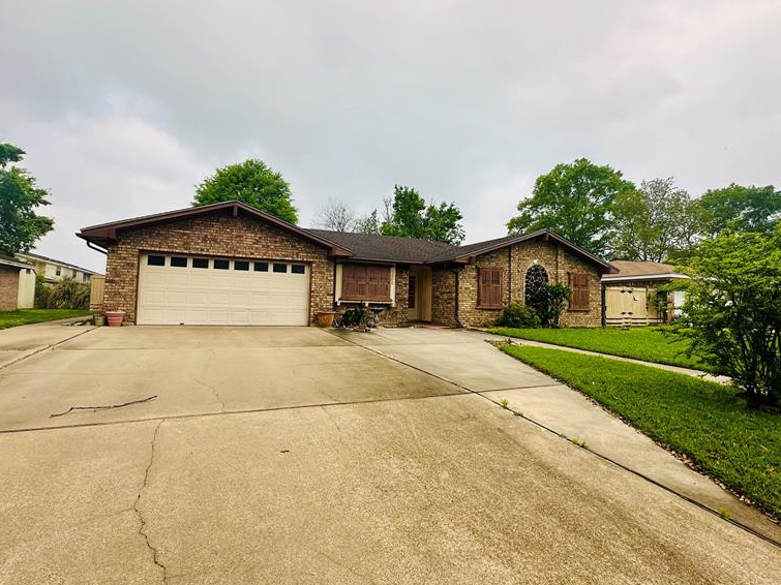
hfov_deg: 84.7
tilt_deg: +3.9
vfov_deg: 68.6
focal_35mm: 19
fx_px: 429
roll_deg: -1.9
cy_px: 278
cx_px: 400
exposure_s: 1/186
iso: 40
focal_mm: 2.22
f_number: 2.2
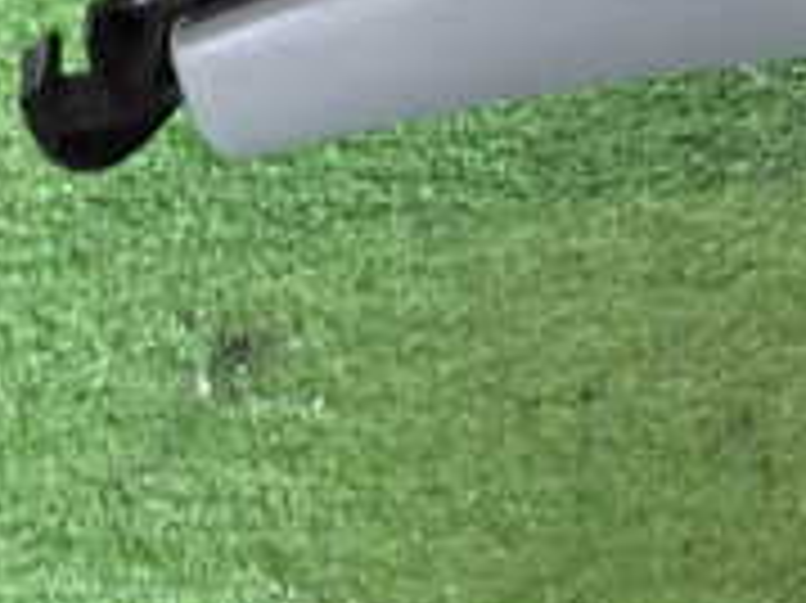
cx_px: 1099
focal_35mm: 84
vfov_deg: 16.3
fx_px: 1955
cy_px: -261
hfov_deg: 20.8
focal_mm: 4.5
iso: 400
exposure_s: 1/30
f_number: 2
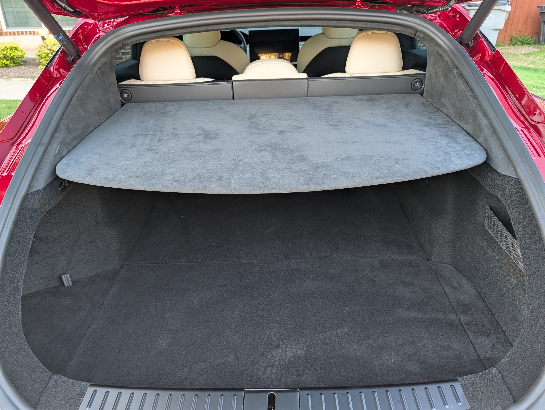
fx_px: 378
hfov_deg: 71.5
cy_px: 205
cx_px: 272
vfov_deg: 56.9
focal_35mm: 24
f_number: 1.68
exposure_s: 1/193
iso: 337
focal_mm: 6.9
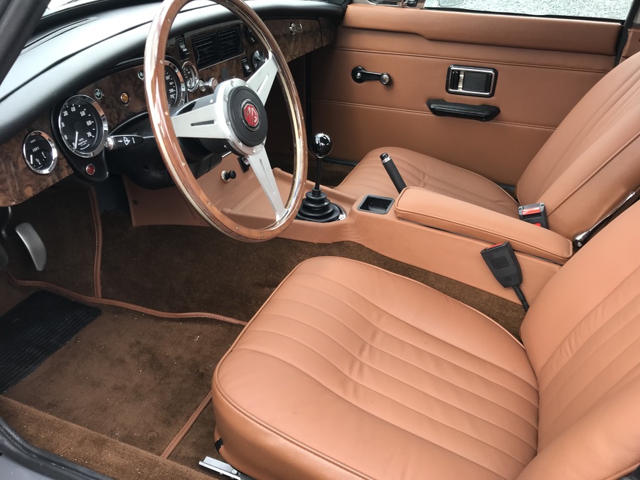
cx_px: 320
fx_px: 518
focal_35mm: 28
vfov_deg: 49.7
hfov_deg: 63.4
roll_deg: +1.6
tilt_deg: -30.5
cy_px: 240
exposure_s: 1/101
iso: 20
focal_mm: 3.99
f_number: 1.8
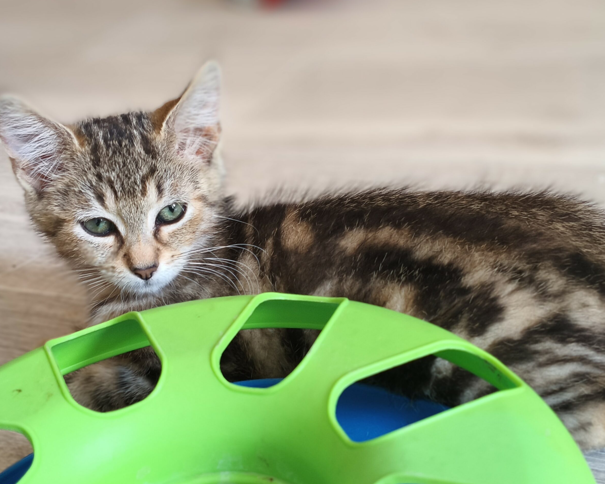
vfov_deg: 27.6
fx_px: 985
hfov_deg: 34.1
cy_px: 243
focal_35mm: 55
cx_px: 322
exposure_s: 1/50
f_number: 1.5
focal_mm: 4.94
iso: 320
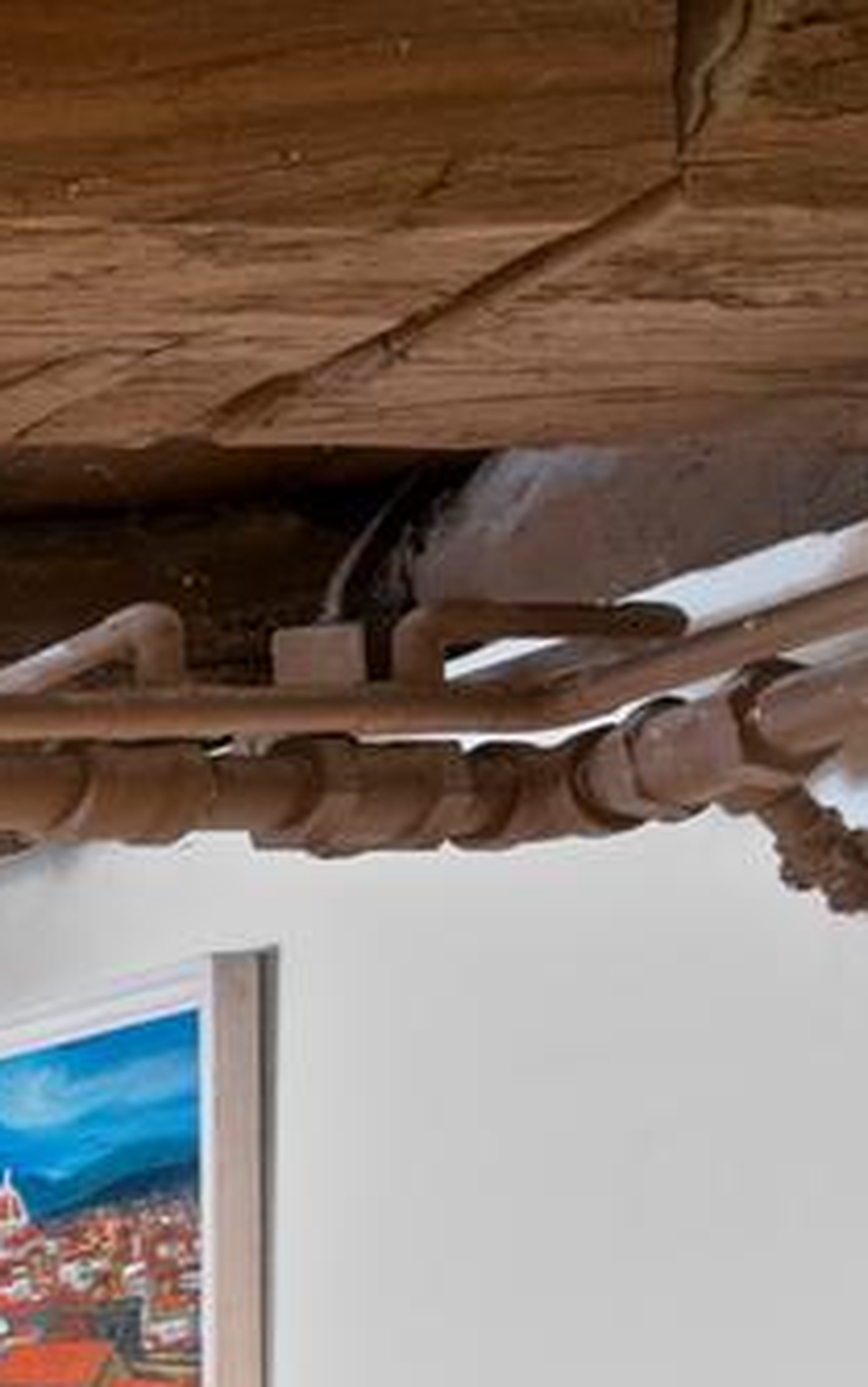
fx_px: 3782
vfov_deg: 19.0
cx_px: -2612
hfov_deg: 8.0
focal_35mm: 100
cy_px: 1871
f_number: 8
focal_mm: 16
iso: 400
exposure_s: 1.6
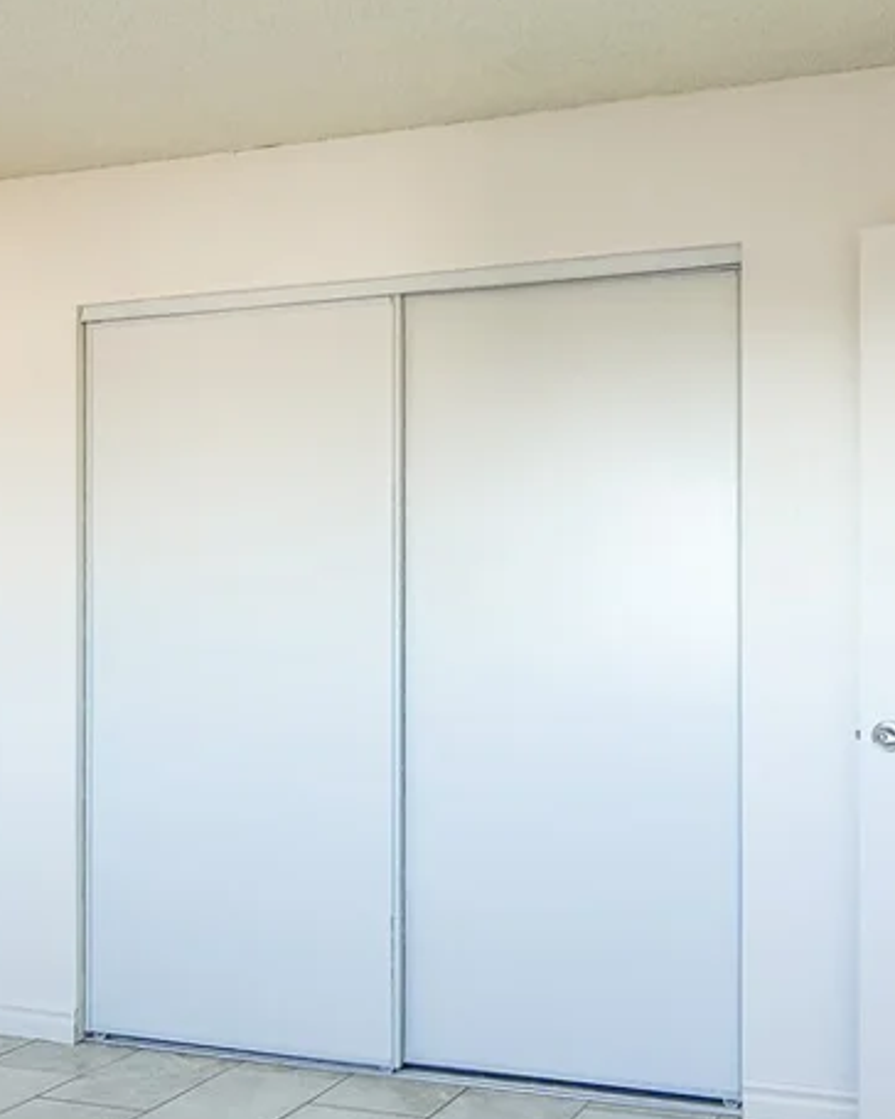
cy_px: 619
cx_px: 278
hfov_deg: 38.6
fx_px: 1258
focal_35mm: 38
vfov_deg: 47.9
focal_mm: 12
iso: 320
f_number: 4
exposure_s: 1/160
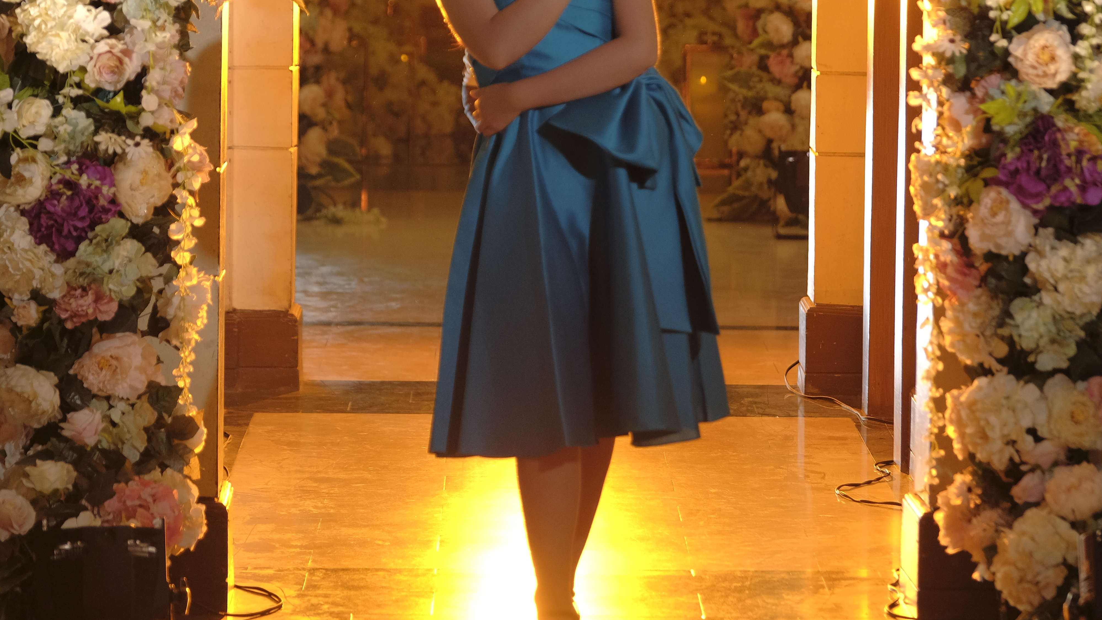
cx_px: 552
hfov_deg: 11.8
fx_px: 5347
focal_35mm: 183
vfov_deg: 6.6
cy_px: 89
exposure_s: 1/100
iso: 640
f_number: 2.8
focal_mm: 77.3
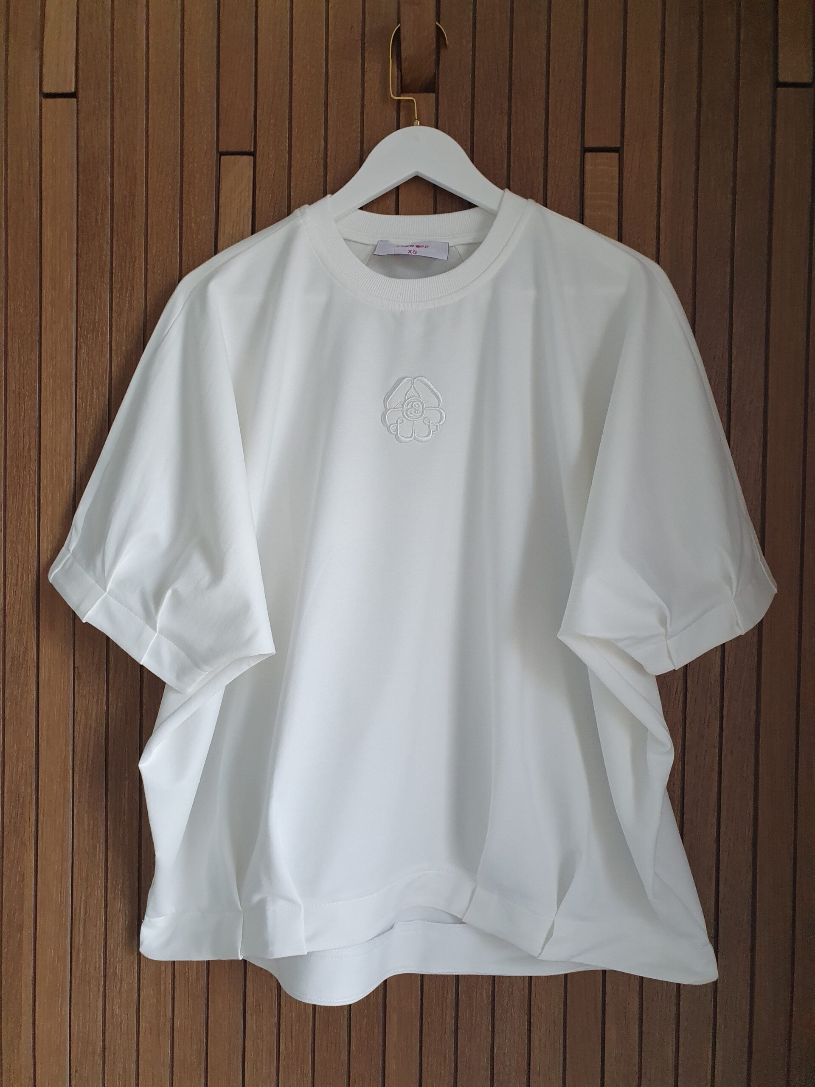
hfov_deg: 53.1
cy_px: 544
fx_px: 816
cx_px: 408
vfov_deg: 67.3
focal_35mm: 26
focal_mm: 4.32
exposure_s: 1/50
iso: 250
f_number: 2.4
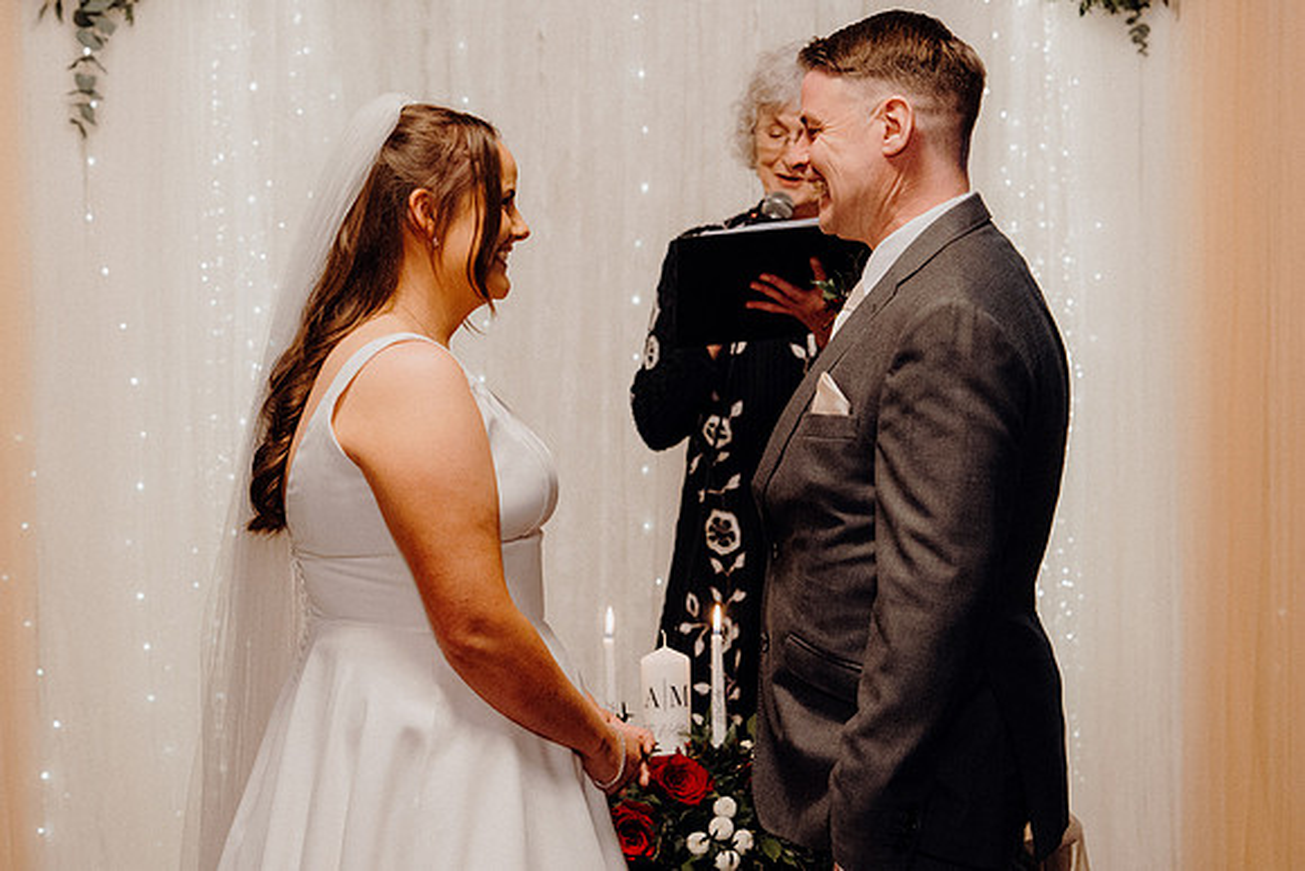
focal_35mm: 93
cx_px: 652
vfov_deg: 14.7
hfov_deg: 21.9
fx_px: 3372
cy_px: 436
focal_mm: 62
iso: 2500
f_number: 3.5
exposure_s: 1/160
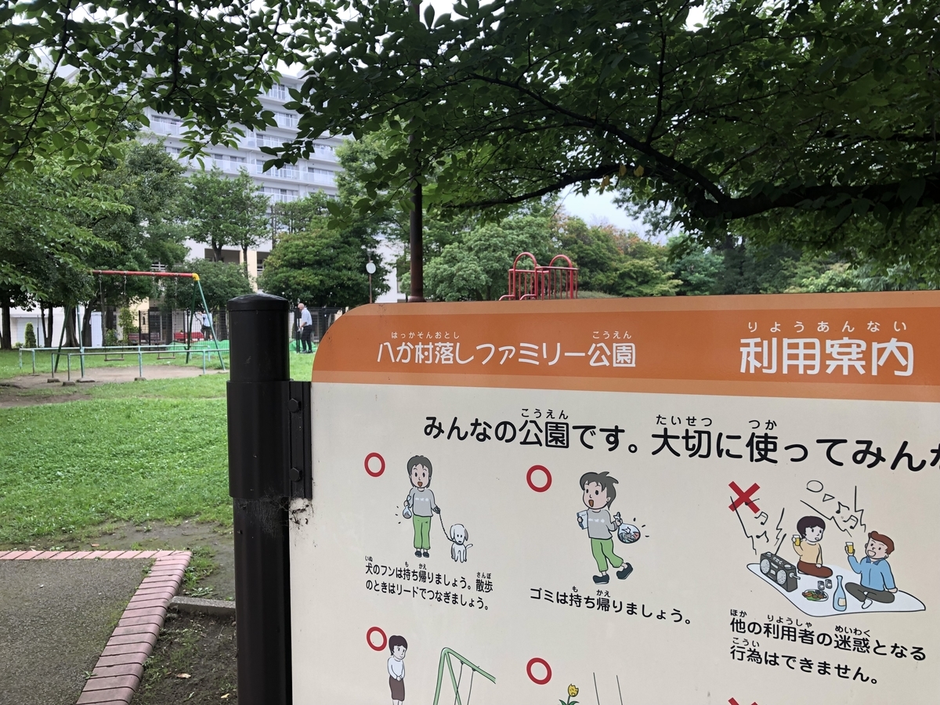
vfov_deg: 49.7
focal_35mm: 28
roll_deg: -0.3
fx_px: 760
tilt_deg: -0.9
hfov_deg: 63.4
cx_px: 470
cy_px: 352
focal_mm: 4
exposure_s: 1/120
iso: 32
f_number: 1.8
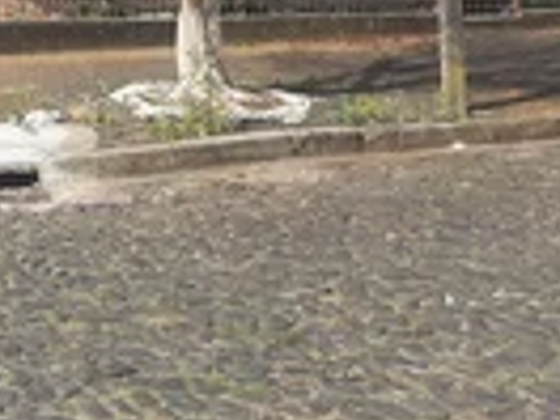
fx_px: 1229
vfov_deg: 17.9
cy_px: -146
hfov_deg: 23.0
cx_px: -153
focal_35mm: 76
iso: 40
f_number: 1.7
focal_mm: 3.93
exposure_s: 1/1965
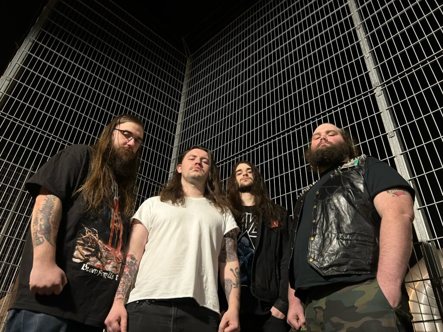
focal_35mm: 26
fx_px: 333
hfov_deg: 67.3
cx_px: 222
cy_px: 166
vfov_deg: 53.1
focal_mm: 5.7
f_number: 1.5
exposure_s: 1/25
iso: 500
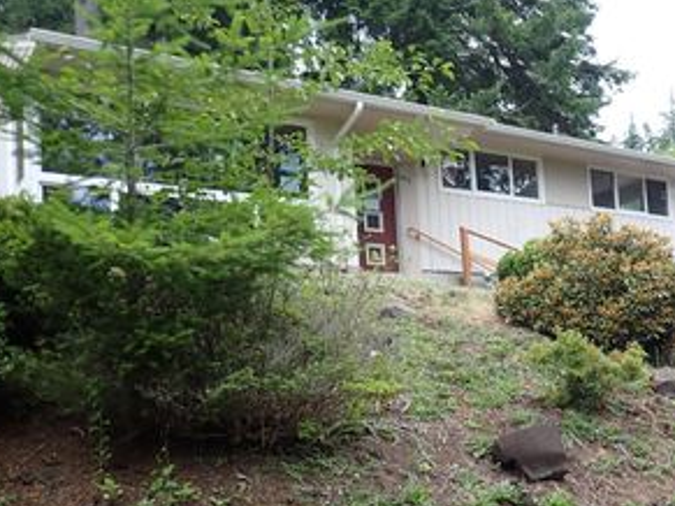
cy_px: 342
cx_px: 473
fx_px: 838
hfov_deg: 43.0
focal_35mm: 43
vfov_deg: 33.2
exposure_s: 1/125
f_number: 2
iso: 100
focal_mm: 4.5
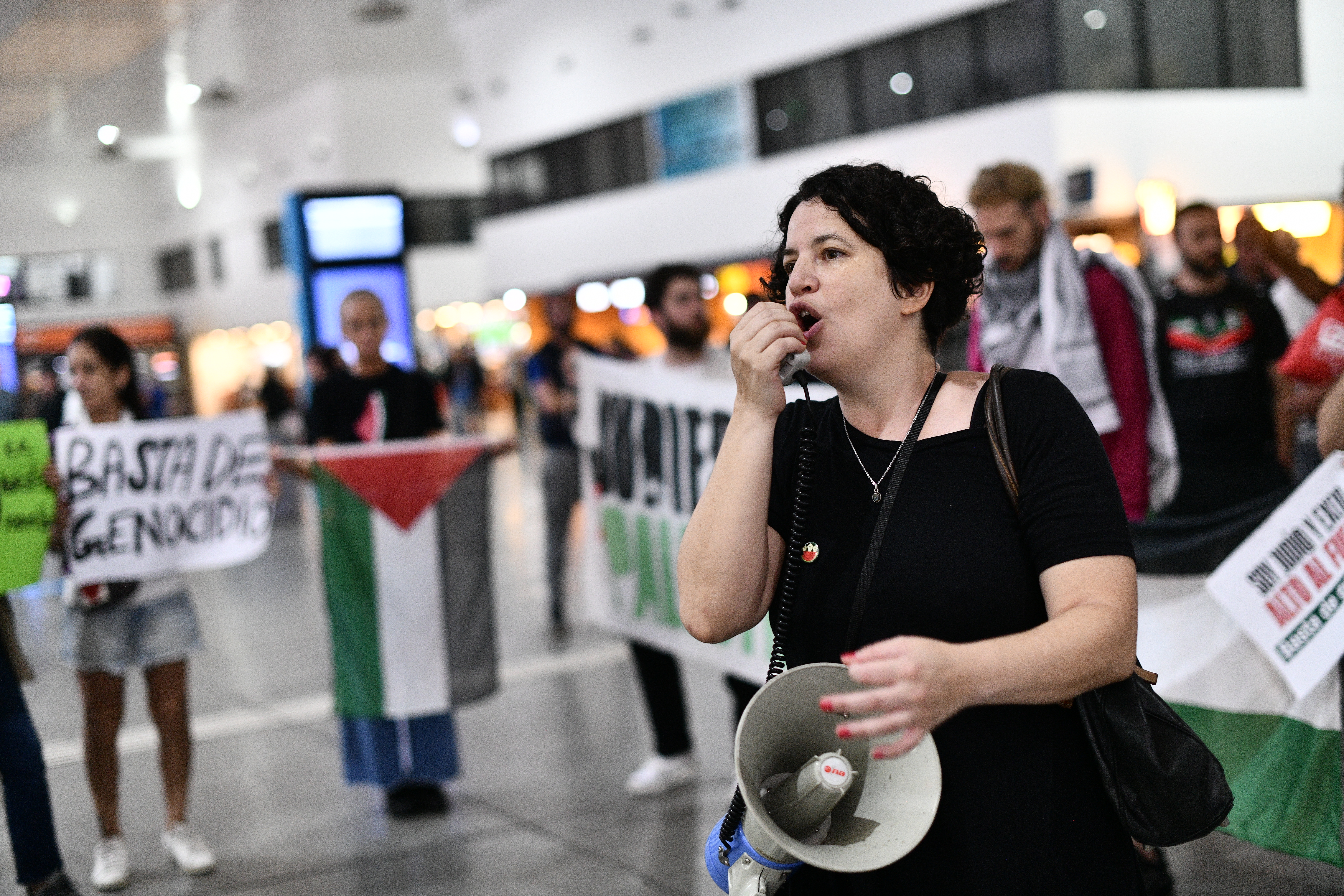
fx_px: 1867
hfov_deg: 39.6
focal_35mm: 50
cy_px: 448
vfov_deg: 27.0
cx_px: 672
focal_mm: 50
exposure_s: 1/250
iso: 2000
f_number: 2
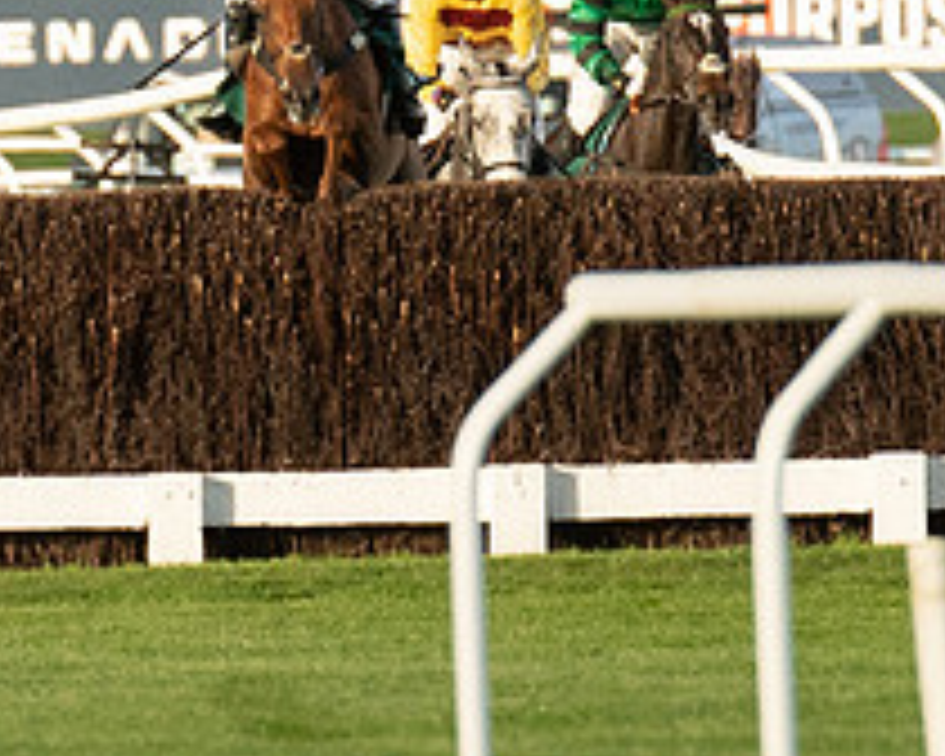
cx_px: 86
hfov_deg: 1.0
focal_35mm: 1888
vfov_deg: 0.8
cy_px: 41
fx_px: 52804
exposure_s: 1/2000
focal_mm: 300
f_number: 4
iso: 1600
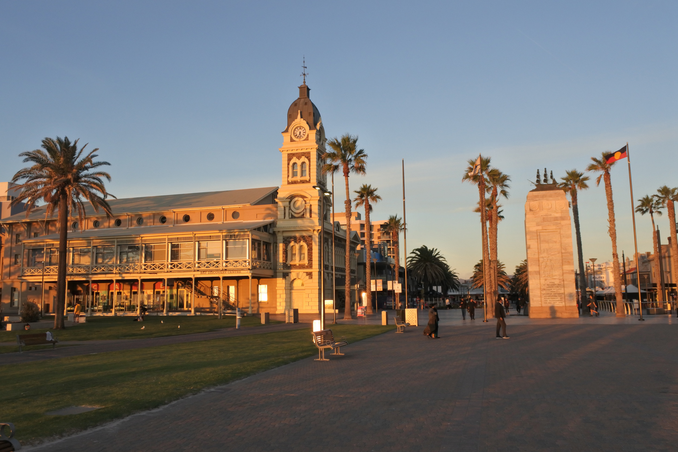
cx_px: 339
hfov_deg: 63.7
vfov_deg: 45.0
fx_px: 546
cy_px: 226
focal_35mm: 29
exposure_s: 1/250
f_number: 6.3
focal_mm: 11
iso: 400
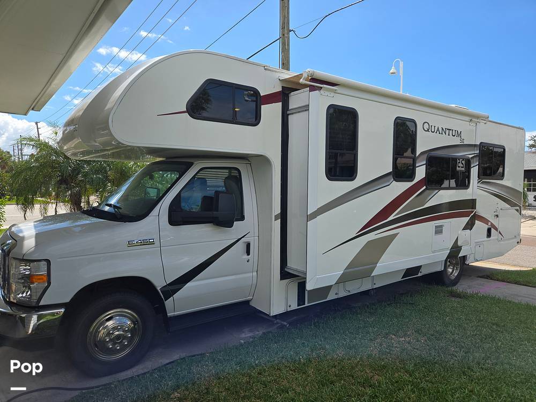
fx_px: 356
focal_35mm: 23
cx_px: 268
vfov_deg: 58.9
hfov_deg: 73.9
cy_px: 201
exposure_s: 1/1461
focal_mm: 5.4
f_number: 1.8
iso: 25
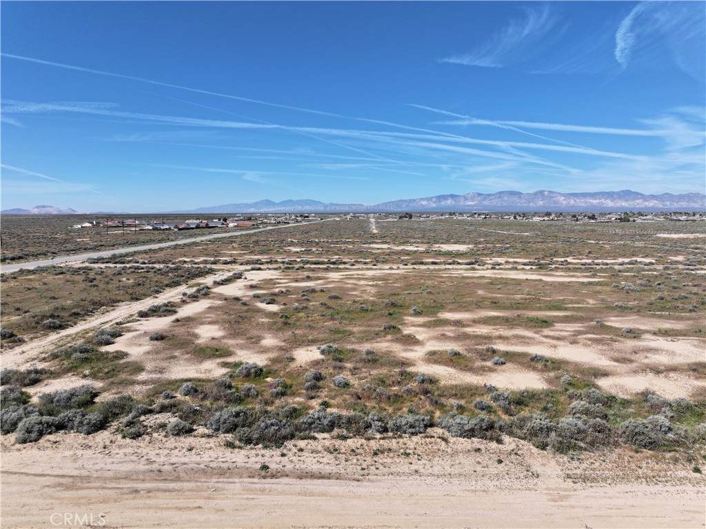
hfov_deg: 71.6
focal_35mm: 24
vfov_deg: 56.8
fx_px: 489
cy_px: 264
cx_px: 353
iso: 100
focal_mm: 12.29
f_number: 2.8
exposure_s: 1/2000
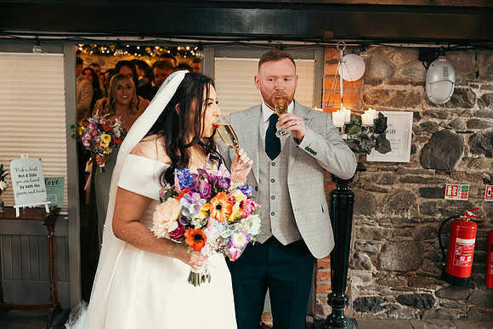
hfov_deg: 47.4
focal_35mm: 41
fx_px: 562
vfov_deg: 32.6
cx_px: 246
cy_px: 164
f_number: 3.5
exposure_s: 1/160
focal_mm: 41
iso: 2000
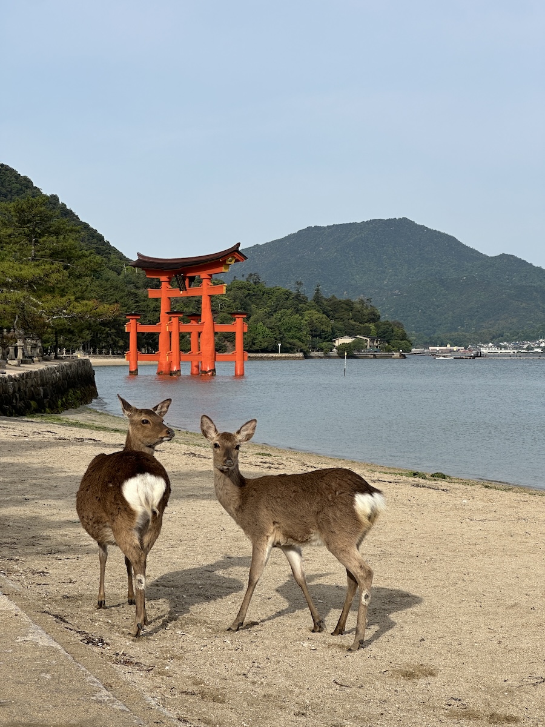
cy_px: 364
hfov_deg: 19.1
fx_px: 1616
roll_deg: -0.6
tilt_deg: -0.6
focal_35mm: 77
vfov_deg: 25.3
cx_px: 272
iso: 32
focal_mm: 9
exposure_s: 1/694
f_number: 2.8
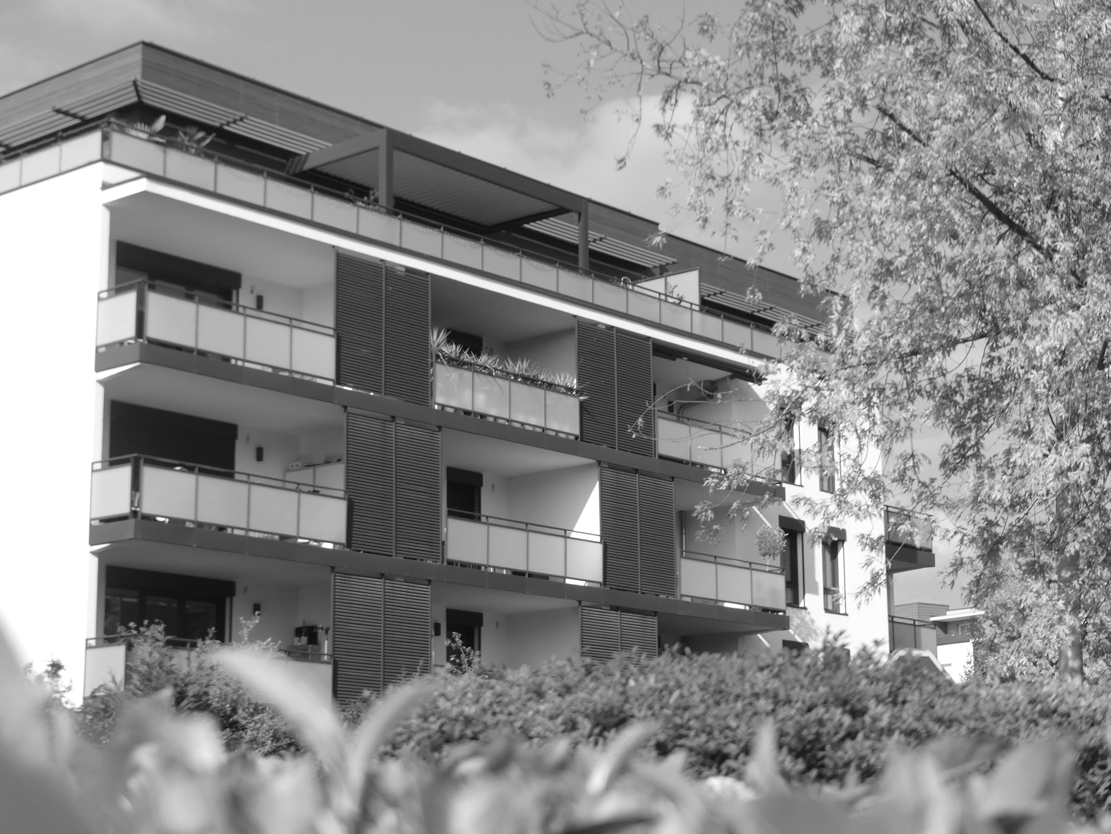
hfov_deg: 29.4
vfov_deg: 22.3
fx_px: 2118
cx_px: 556
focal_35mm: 66
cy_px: 417
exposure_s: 1/1300
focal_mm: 11.9
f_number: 3.2
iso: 100
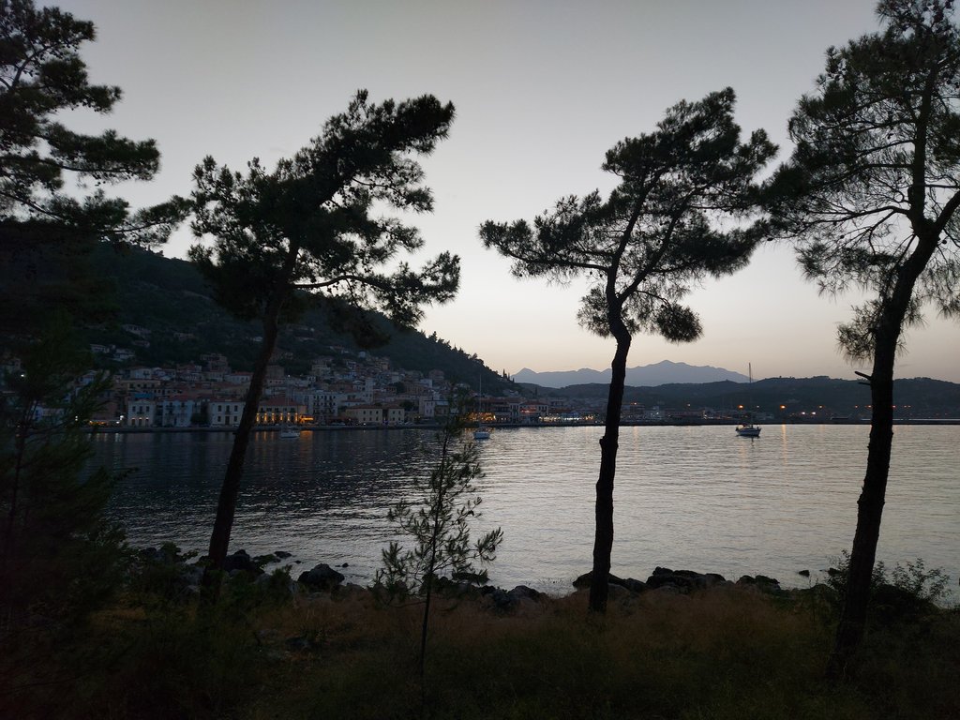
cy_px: 360
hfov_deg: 71.6
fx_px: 666
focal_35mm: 24
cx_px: 480
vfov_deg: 56.8
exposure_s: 1/50
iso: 80
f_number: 1.8
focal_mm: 5.23
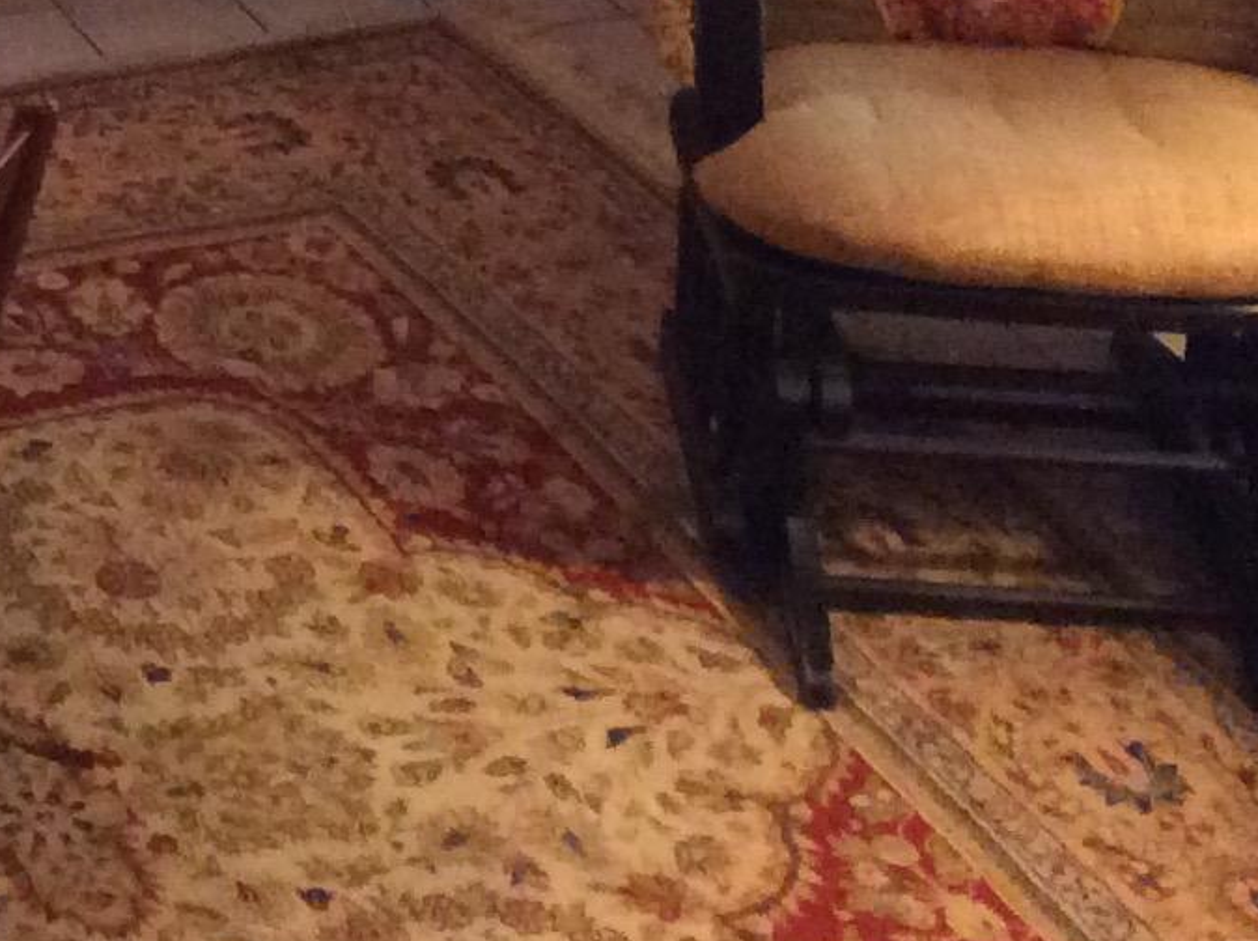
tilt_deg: -19.1
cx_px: -500
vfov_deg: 11.6
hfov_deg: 15.1
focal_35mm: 123
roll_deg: +2.4
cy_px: -398
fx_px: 4465
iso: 320
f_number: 2.4
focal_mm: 3.3
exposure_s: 1/15
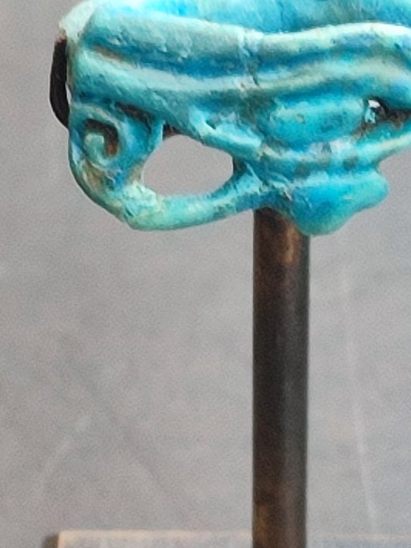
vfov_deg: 44.8
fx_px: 664
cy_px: 269
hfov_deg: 34.1
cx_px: 275
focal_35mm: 42
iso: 367
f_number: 1.9
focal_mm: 6.04
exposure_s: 1/33
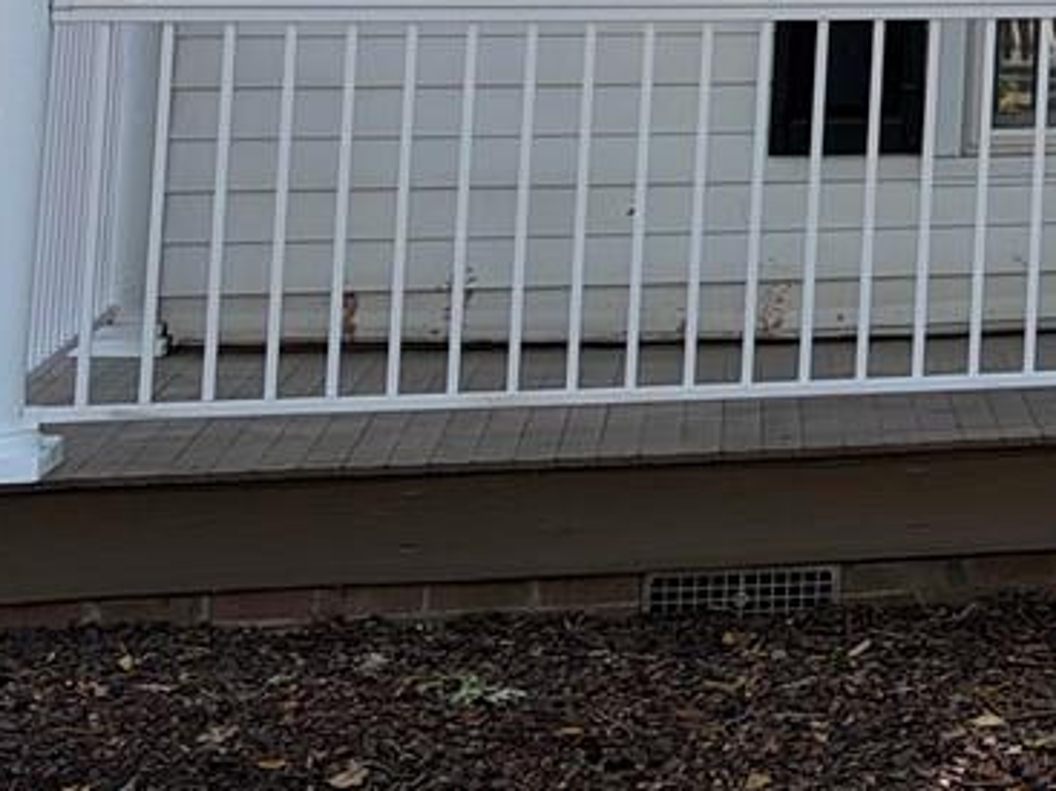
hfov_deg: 11.7
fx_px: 4086
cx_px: 2610
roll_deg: +0.1
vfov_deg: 10.5
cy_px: -567
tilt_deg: +5.5
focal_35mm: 134
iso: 80
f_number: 1.8
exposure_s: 1/289
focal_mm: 6.93
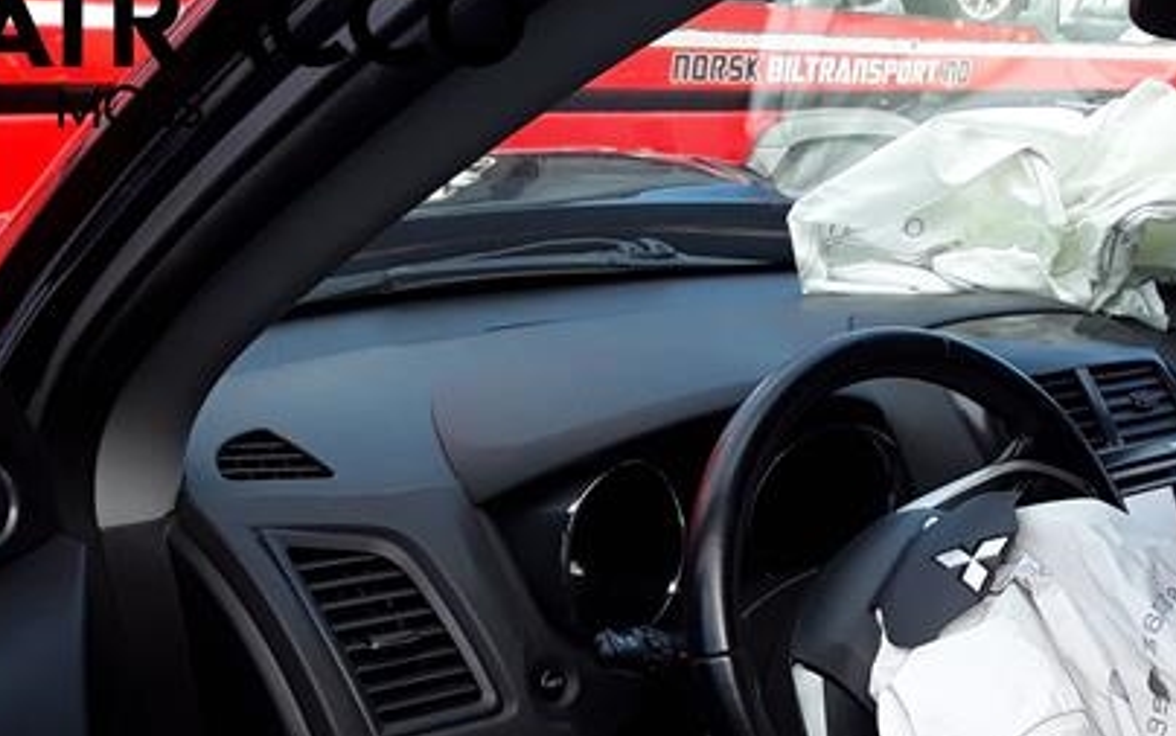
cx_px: 897
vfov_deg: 26.5
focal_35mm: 47
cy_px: 666
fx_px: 1507
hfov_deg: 41.3
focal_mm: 2.91
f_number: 1.9
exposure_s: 1/232
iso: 40
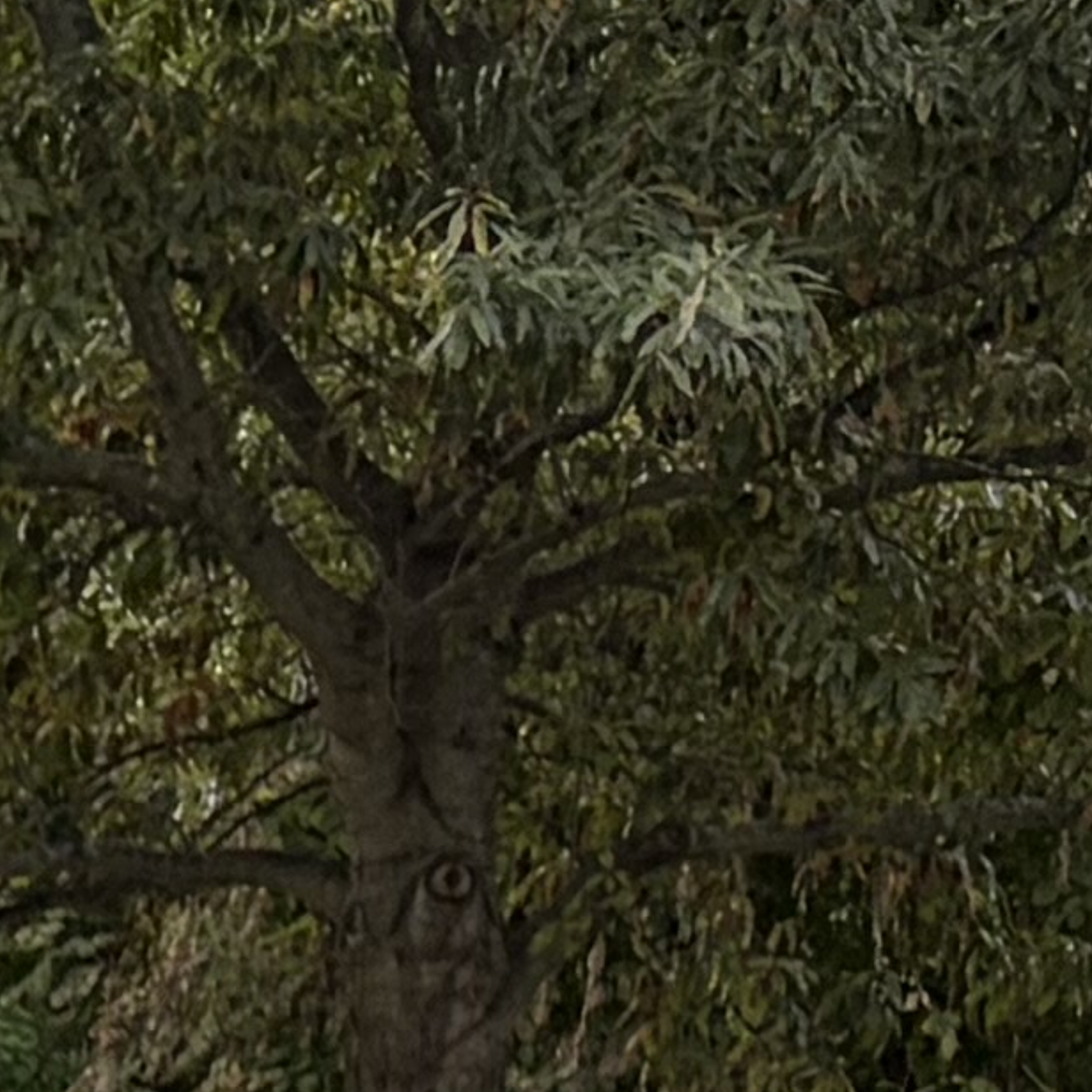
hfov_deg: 6.7
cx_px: -3111
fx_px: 7602
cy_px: 2955
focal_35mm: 213
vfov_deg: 7.5
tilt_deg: -9.4
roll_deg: +1.7
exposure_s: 1/435
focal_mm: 5.96
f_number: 1.6
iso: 50
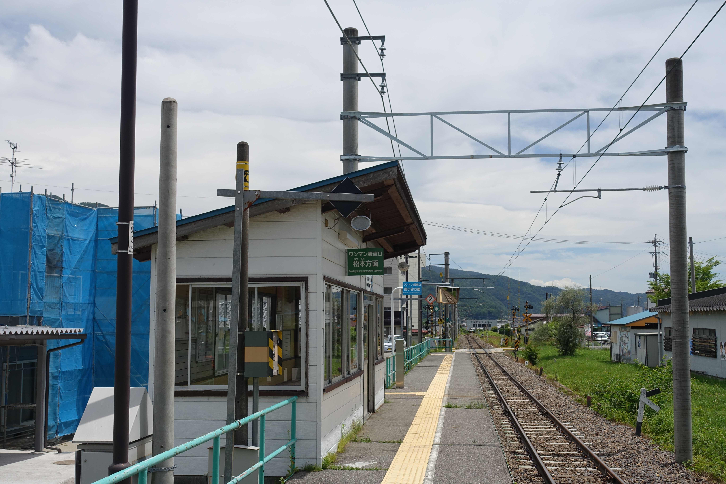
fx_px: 847
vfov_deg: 31.9
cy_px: 242
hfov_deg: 46.4
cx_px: 363
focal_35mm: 42
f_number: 5.6
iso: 125
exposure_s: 1/100
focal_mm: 15.52
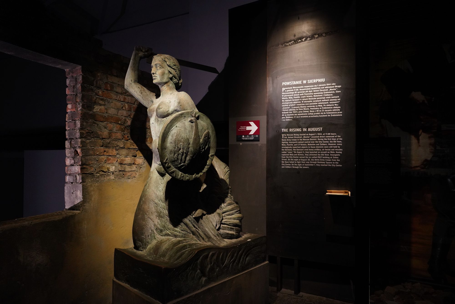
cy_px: 152
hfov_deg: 73.7
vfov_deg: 53.1
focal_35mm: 24
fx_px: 303
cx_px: 228
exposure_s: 1/80
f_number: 4
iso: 3200
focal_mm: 24
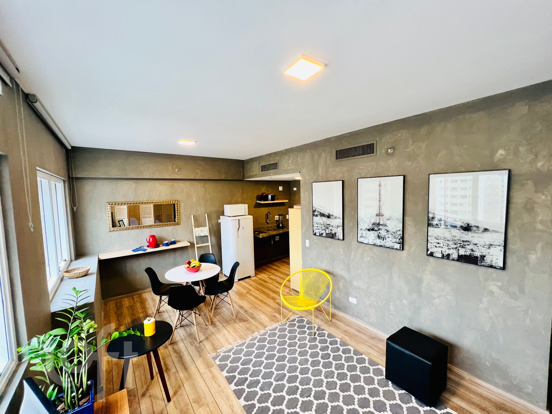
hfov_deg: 106.2
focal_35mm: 13
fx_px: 207
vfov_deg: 89.9
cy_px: 207
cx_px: 276
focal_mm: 1.57
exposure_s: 1/60
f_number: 1.8
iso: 160
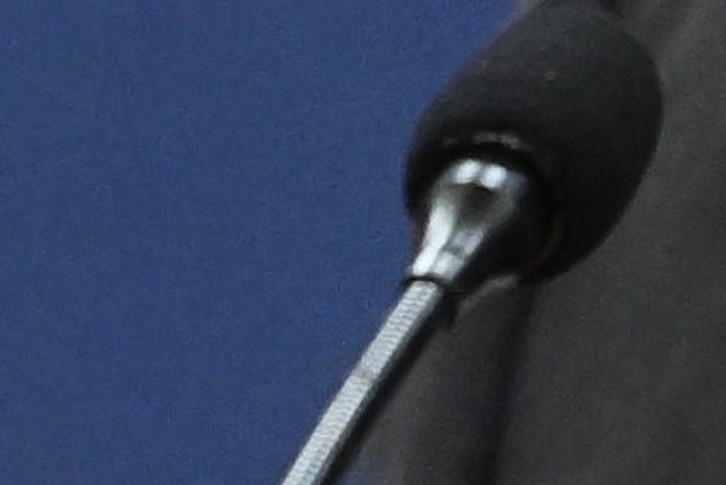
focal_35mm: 1699
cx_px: 1712
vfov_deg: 0.8
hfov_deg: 1.2
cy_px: -703
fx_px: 34273
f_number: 4
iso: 3200
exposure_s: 1/400
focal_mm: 200
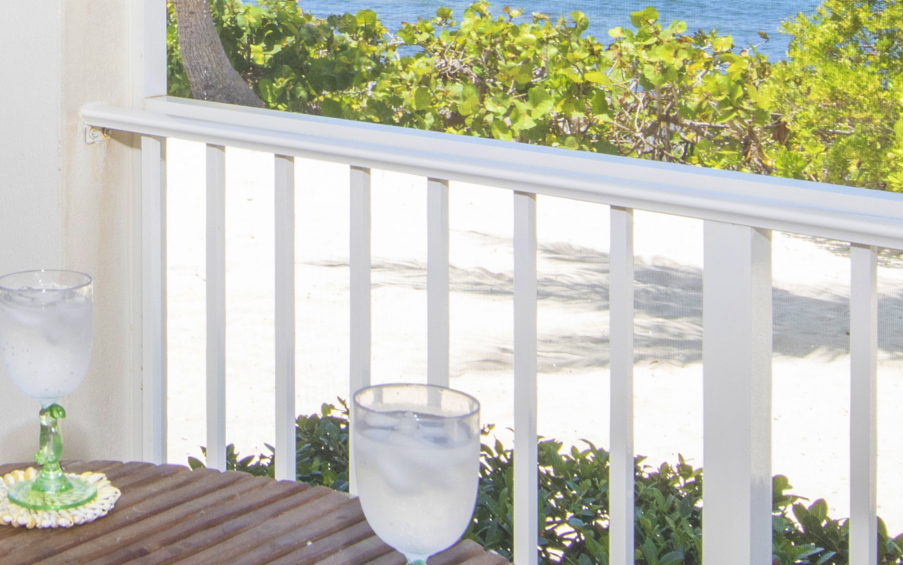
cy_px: -157
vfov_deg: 16.9
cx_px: 25
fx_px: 1797
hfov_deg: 26.8
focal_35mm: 73
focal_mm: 16
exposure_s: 1/80
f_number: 13
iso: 320
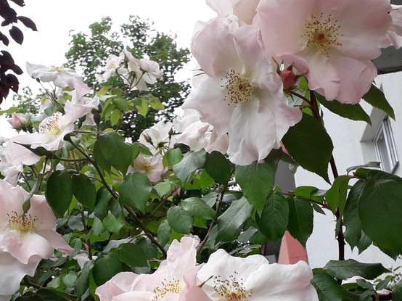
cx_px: 167
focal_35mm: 52
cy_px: 228
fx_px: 604
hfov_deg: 36.7
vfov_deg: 27.6
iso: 40
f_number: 1.9
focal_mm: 3.6
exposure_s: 1/409
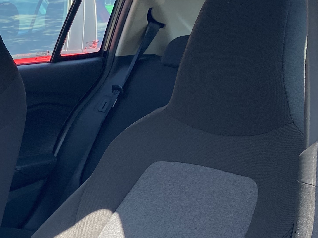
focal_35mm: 72
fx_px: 661
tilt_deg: -22.3
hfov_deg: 24.1
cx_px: -80
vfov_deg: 19.1
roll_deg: -1.6
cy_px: 301
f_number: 1.8
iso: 32
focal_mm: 4.25
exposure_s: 1/319
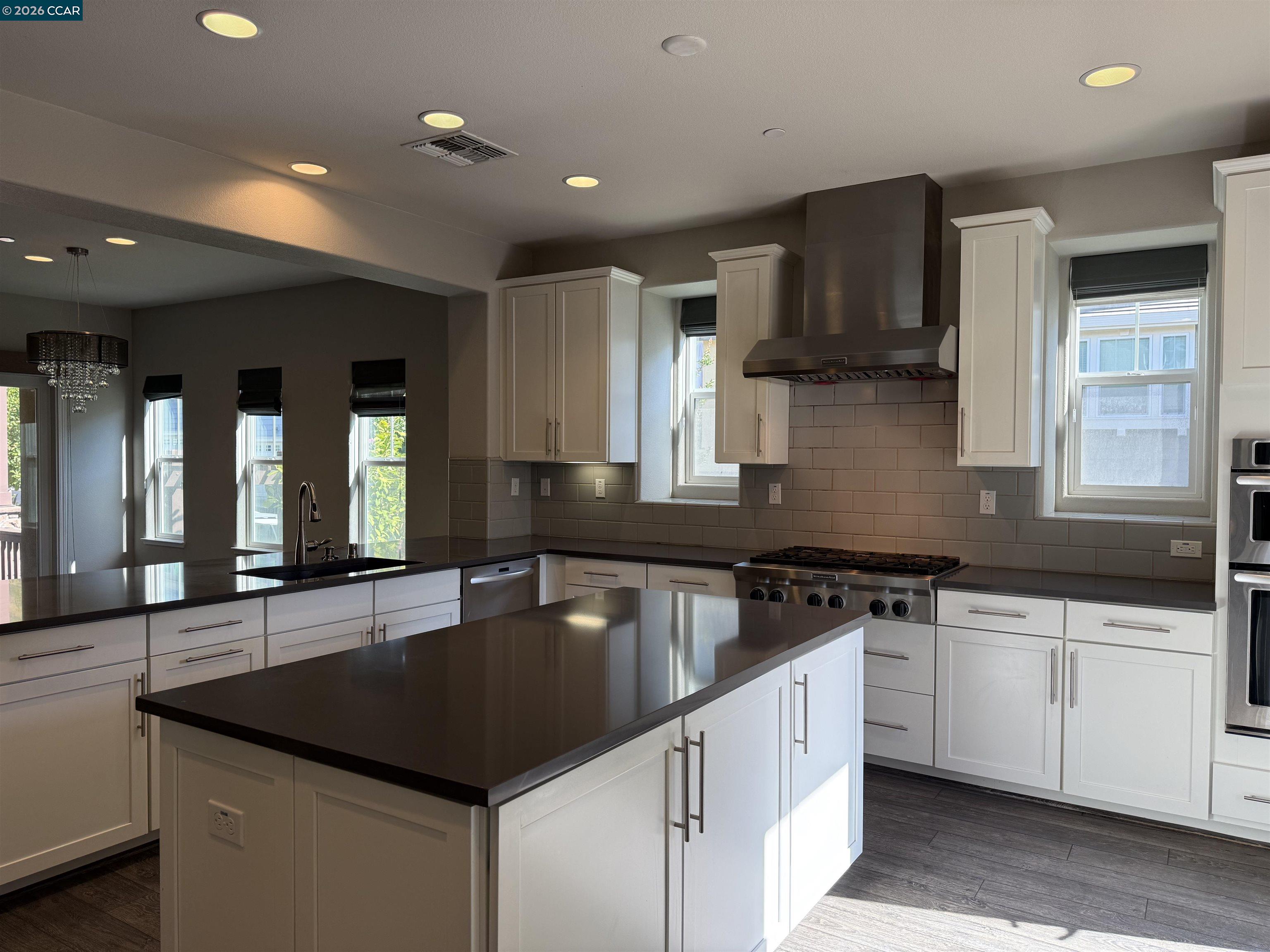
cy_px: 476
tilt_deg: -1.1
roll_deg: +0.0
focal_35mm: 24
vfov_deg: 56.8
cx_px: 635
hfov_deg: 71.6
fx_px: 881
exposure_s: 1/298
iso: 100
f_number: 1.78
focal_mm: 6.76
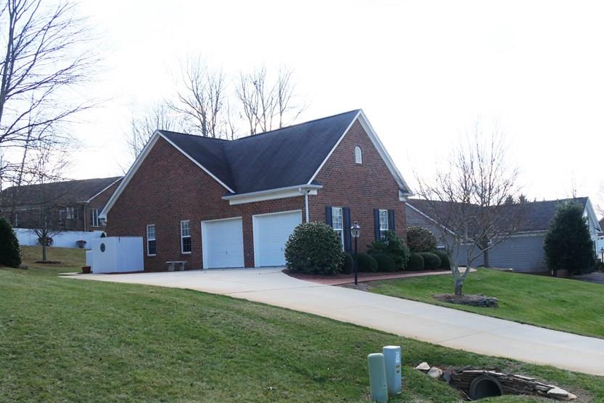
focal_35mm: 36
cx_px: 302
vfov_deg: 36.8
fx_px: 604
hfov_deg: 53.1
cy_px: 237
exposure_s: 1/320
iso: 200
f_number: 6.3
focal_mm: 14
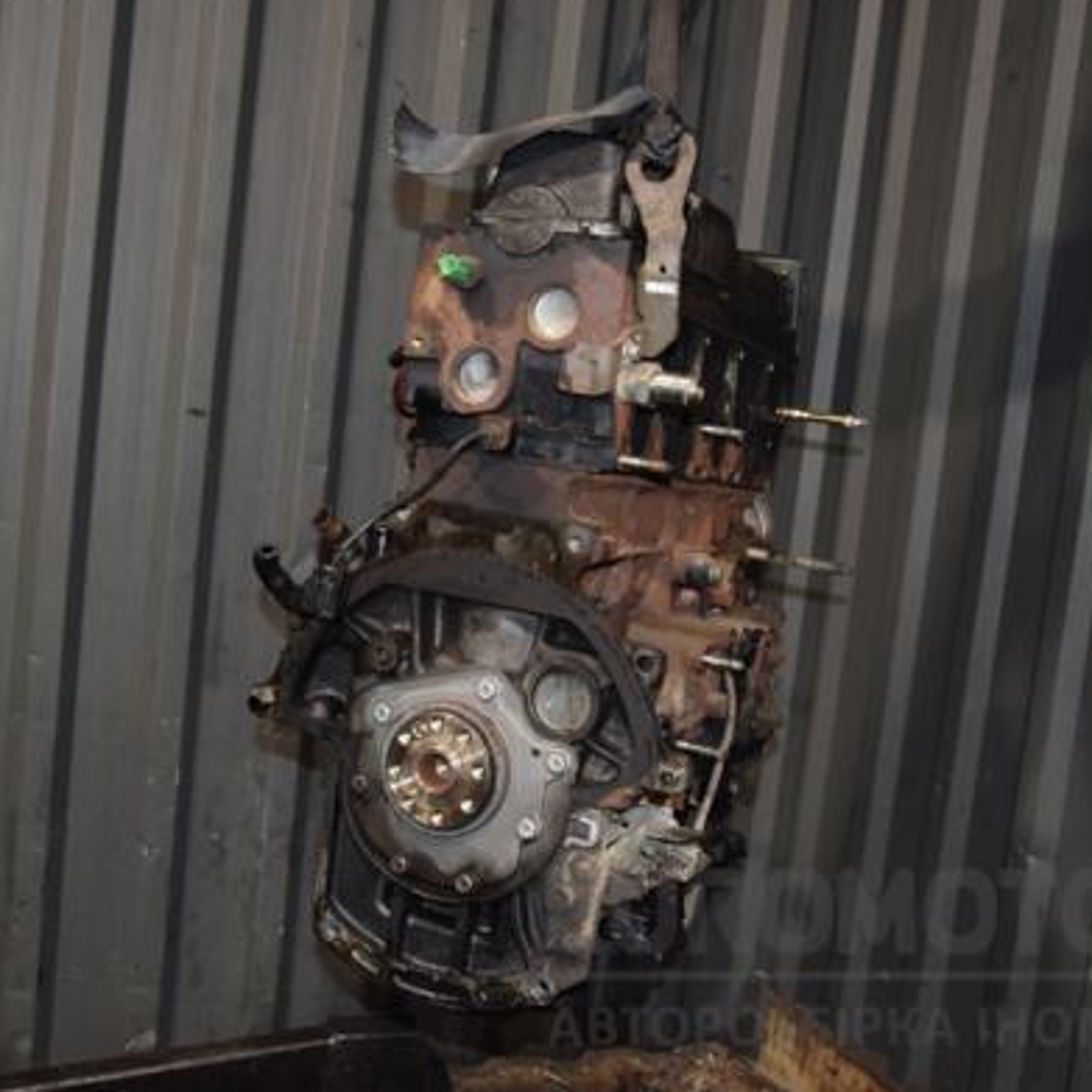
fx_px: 1535
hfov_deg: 39.1
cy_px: 539
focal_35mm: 43
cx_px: 494
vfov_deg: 39.2
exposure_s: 1/60
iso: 800
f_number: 5
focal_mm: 22
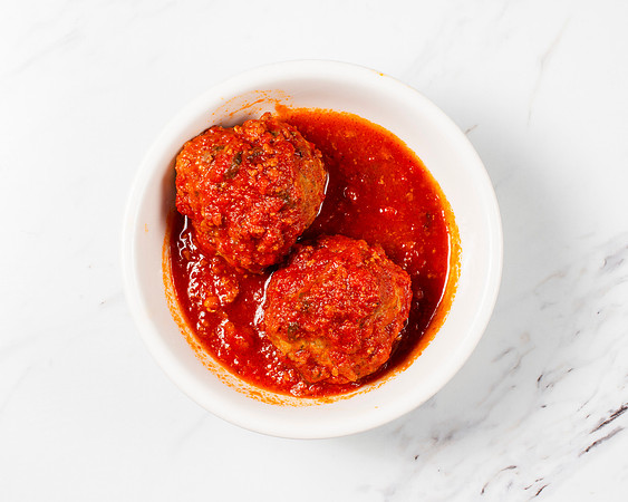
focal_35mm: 68
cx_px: 286
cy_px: 251
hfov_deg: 27.7
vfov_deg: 22.3
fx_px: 1272
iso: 200
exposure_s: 1/200
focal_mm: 50
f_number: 11
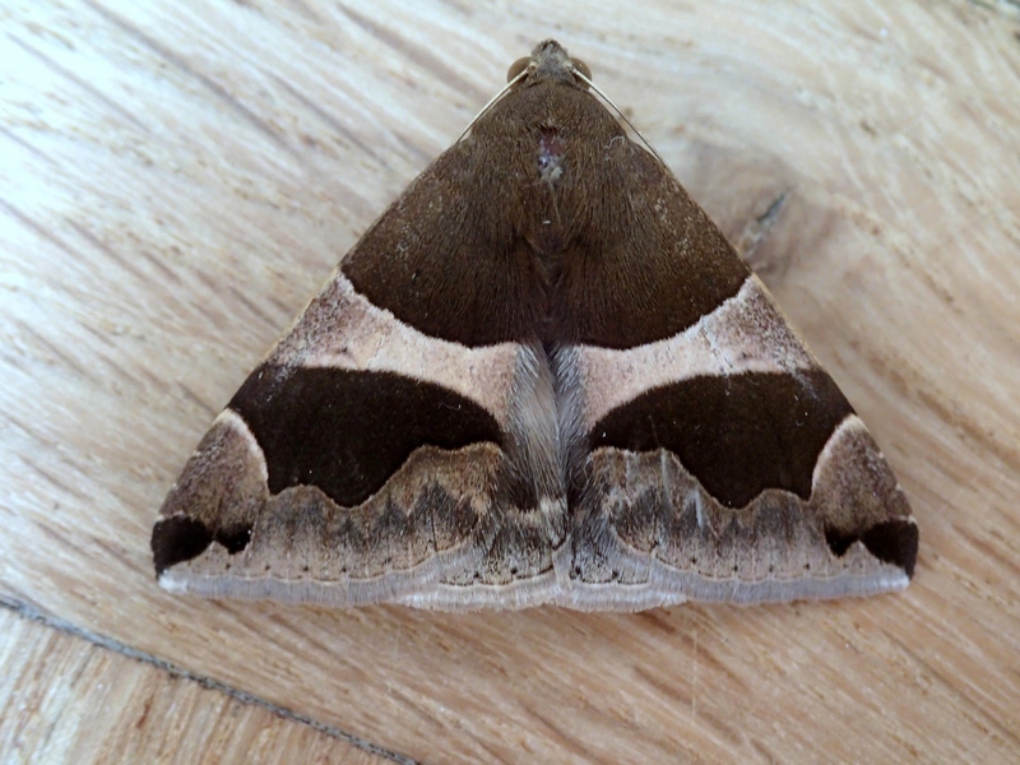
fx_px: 2180
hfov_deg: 26.3
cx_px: 510
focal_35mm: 74
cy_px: 382
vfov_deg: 19.9
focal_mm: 13.47
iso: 400
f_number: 4.2
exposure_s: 1/10
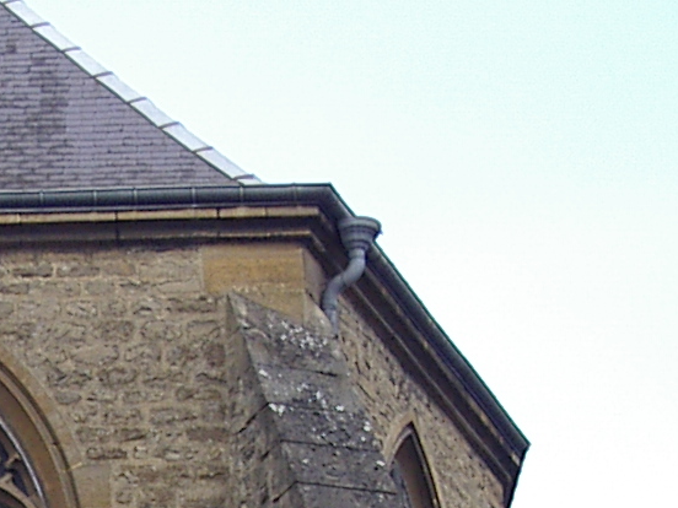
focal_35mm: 141
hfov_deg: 13.7
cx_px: -82
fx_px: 2762
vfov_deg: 10.1
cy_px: 785
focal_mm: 5.8
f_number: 2.6
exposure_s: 1/250
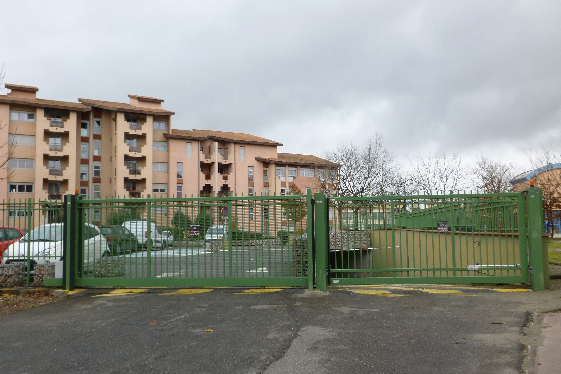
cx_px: 279
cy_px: 196
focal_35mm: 30
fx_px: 467
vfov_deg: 43.6
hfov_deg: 61.9
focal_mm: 5
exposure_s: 1/60
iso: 100
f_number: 3.3
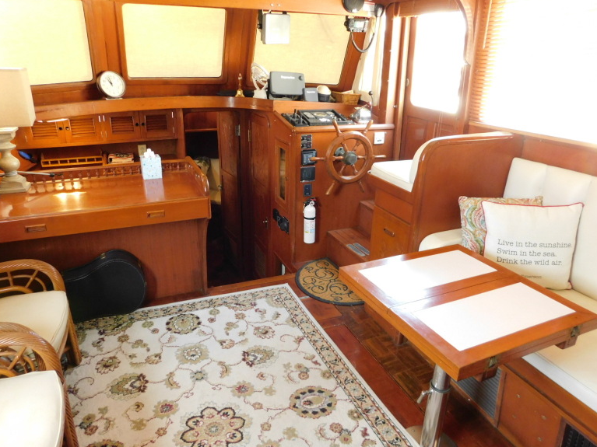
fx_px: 414
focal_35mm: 24
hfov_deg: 71.6
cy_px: 215
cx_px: 290
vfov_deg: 56.8
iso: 400
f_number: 3
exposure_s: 1/15
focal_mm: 4
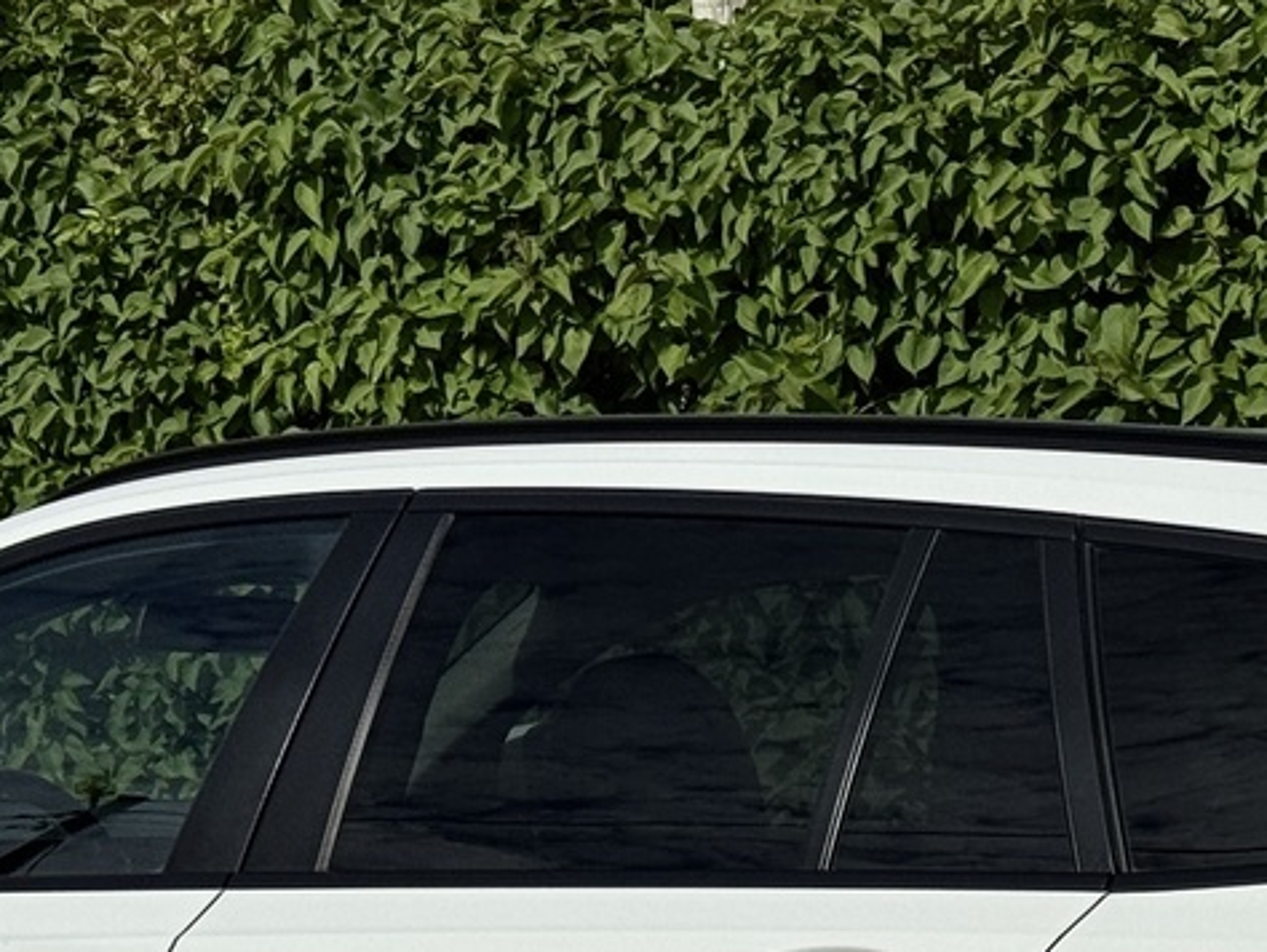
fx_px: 5932
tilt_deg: -6.4
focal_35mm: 162
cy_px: 1003
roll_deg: +1.7
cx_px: 711
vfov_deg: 9.1
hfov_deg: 12.2
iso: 80
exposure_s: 1/15385
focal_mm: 6.76
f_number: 1.78
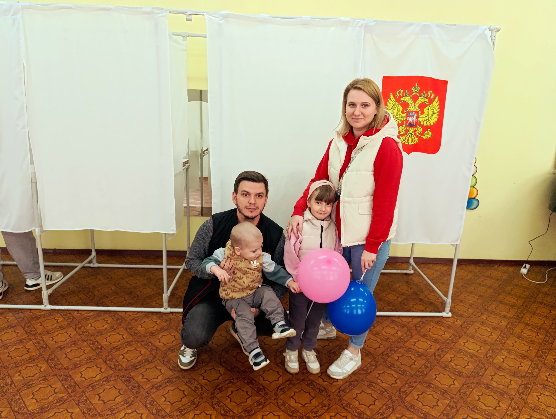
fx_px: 370
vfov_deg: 59.0
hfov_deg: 73.8
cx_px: 278
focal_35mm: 23
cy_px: 210
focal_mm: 6.14
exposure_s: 1/100
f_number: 1.65
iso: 640
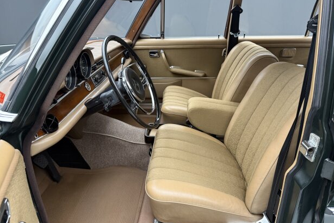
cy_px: 125
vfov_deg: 49.5
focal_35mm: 26
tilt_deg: -25.8
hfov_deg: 69.3
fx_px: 241
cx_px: 174
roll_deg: -0.3
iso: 320
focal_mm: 6.76
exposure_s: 1/49
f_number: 1.78
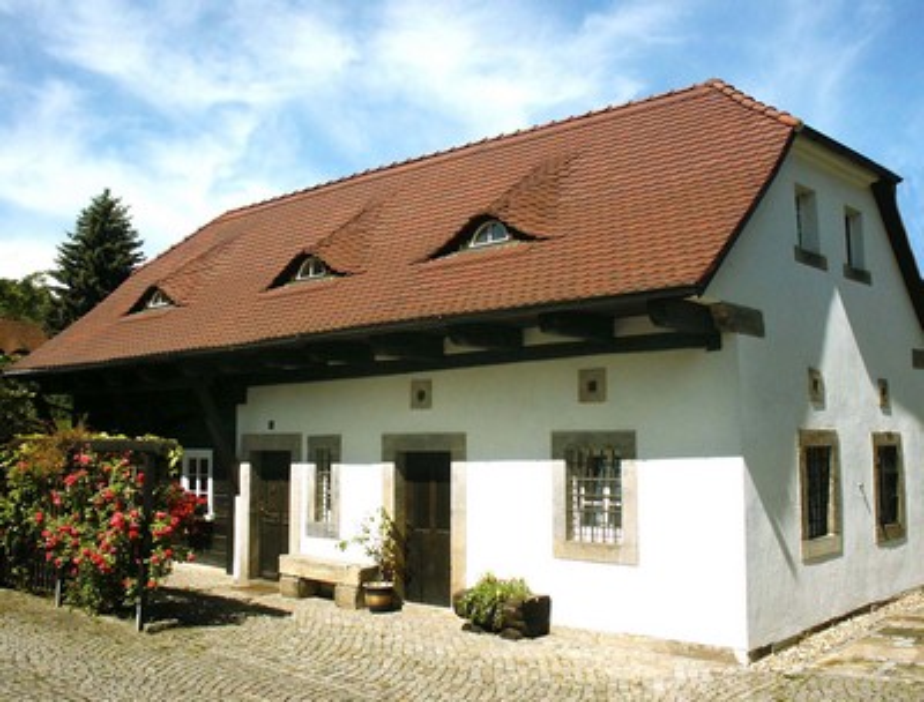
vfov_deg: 41.0
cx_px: 462
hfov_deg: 52.4
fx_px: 939
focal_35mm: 35
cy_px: 351
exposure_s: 1/350
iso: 64
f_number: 6.7
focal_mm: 7.18
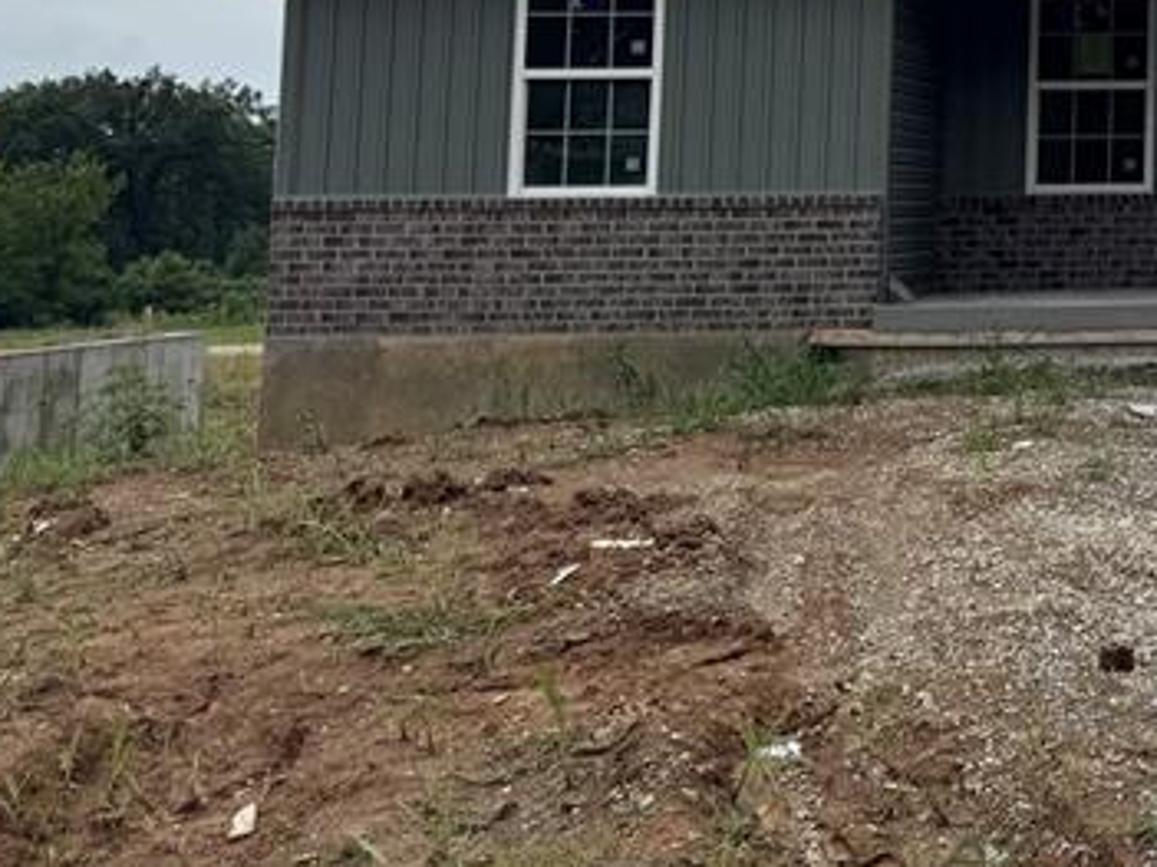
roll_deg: -0.2
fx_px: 2339
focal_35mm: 70
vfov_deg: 20.0
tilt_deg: +6.9
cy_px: -96
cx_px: 1536
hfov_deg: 24.1
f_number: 1.78
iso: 80
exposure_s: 1/6410
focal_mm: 6.76
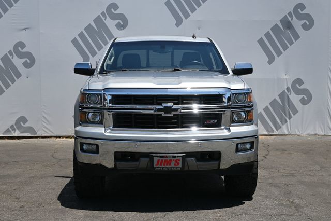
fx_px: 524
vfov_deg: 23.8
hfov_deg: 35.1
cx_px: 166
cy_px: 110
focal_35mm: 57
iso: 100
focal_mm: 38
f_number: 6.3
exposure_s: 1/320
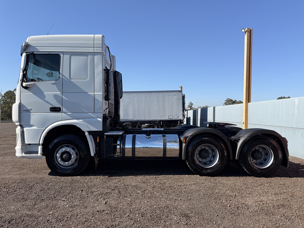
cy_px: 114
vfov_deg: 56.8
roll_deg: -1.5
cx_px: 152
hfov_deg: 71.6
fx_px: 211
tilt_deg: +0.9
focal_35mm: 24
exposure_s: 1/3425
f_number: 1.78
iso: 80
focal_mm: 6.76
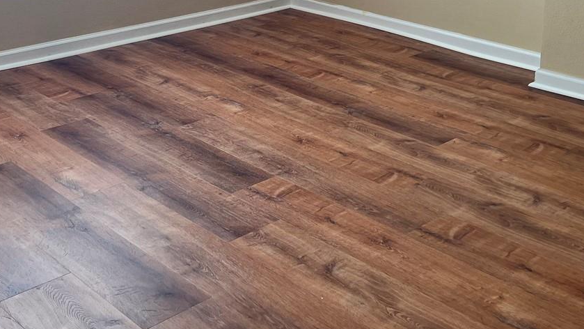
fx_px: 836
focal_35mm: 54
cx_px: 281
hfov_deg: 38.5
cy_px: -45
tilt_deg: -8.7
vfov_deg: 21.0
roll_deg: +0.2
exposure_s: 1/182
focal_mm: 5.1
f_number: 1.6
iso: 40
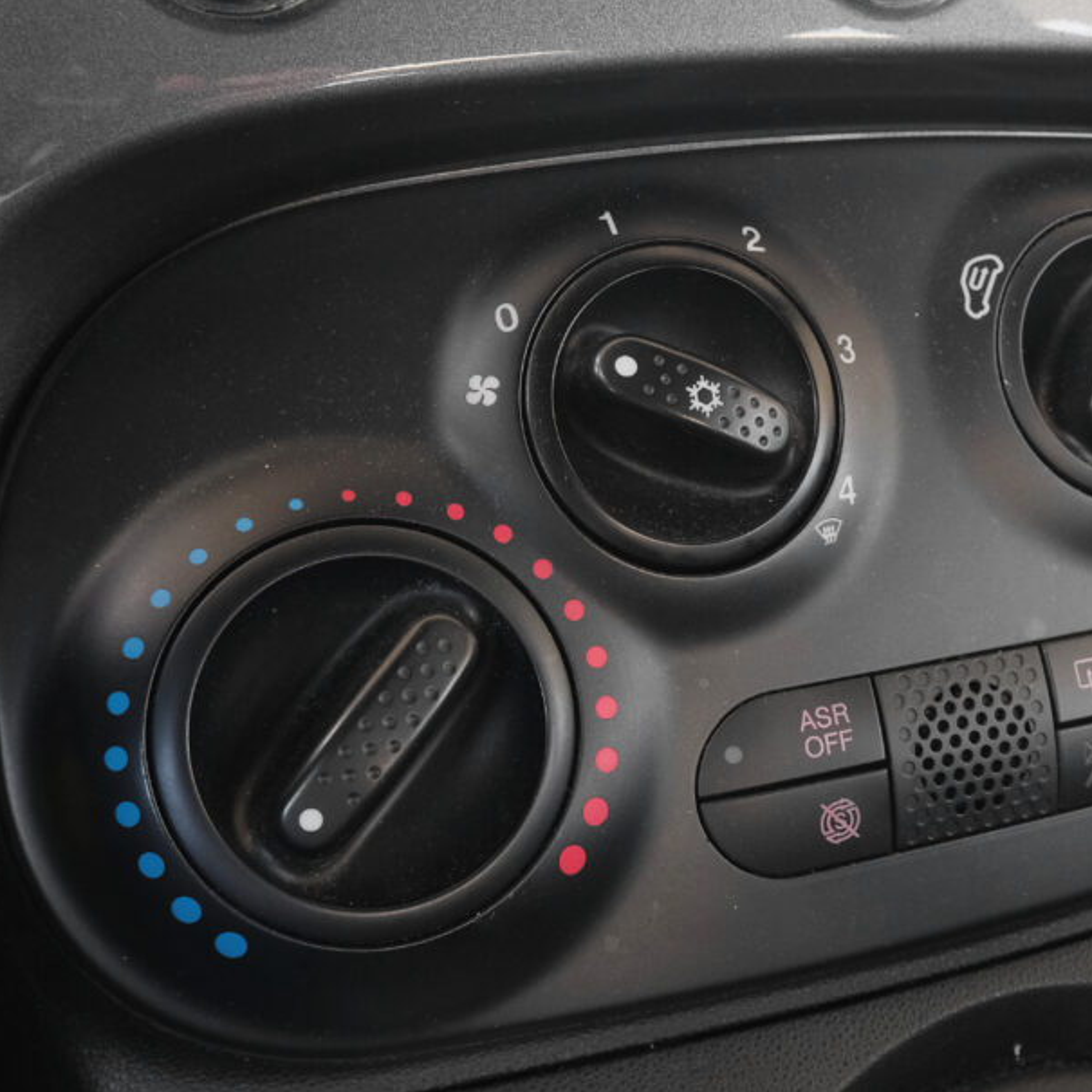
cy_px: 602
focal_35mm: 46
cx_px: 812
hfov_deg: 36.0
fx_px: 1642
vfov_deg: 36.8
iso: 2000
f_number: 8
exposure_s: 1/50
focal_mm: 21.5
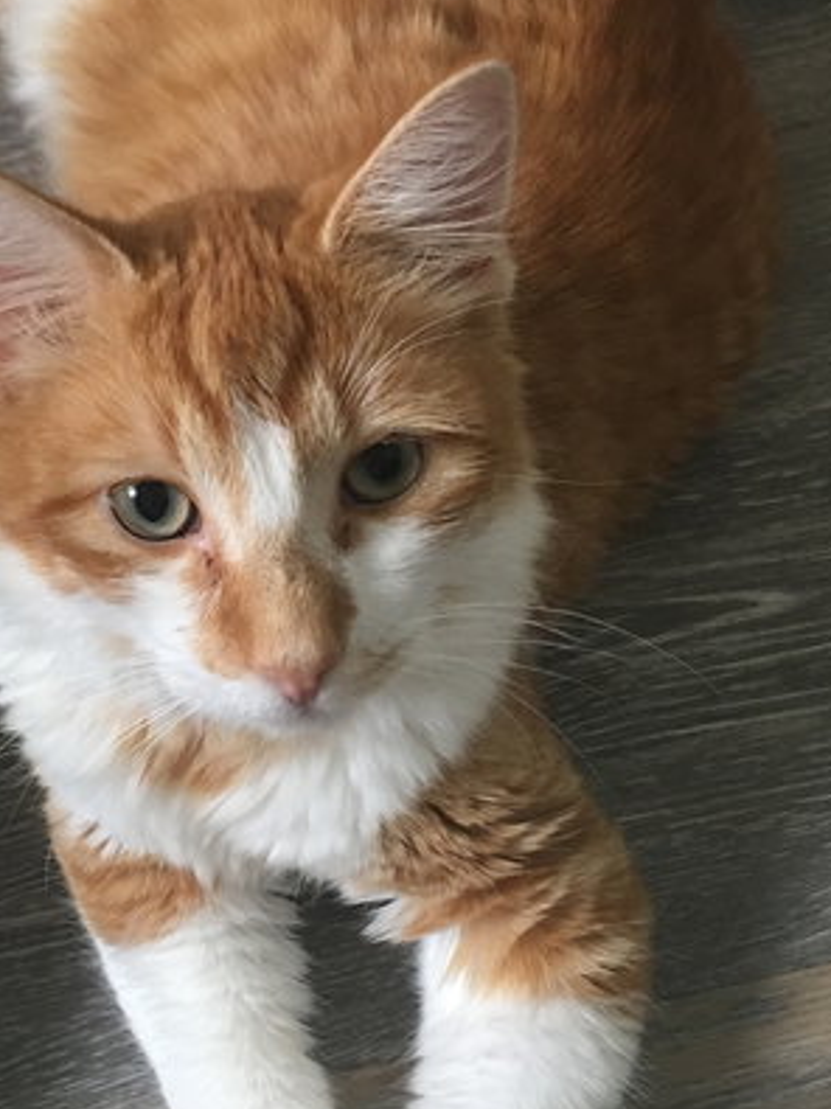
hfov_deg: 29.2
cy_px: 510
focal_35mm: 49
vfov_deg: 38.9
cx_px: 205
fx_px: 1569
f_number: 2.2
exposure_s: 1/15
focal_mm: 4.15
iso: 80
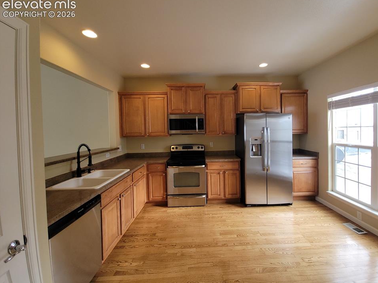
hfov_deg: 101.9
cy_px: 134
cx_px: 202
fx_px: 153
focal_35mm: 14
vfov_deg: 85.6
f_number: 2.2
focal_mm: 2.2
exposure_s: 1/60
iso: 50
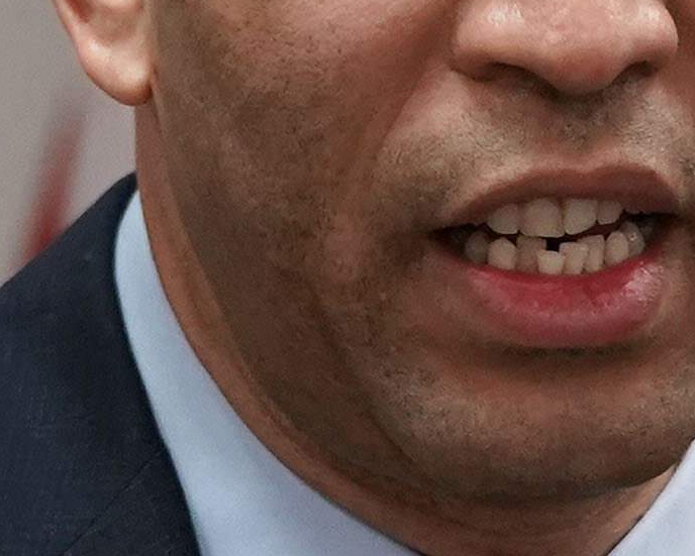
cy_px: 1009
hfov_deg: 1.7
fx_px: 24076
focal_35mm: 1170
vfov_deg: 1.3
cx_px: 646
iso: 3200
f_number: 3.2
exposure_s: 1/320
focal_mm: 143
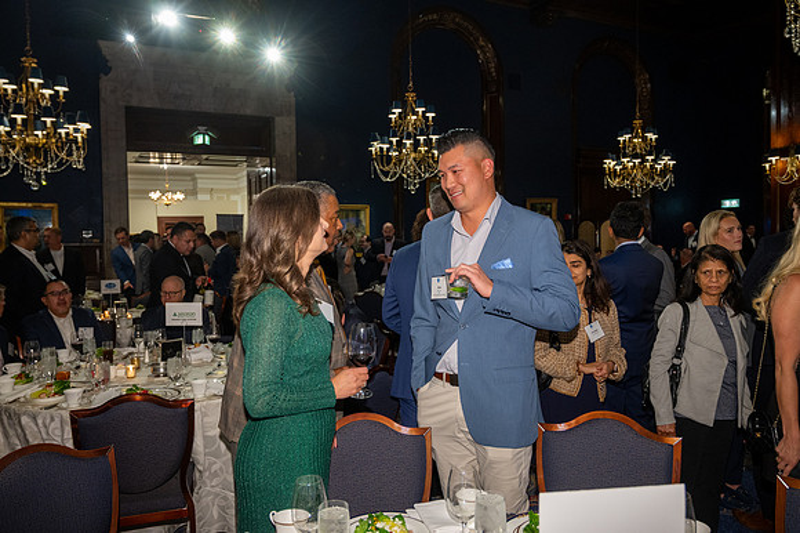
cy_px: 266
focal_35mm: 29
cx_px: 400
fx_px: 644
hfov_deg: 63.7
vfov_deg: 44.9
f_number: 4
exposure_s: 1/60
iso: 2500
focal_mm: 29
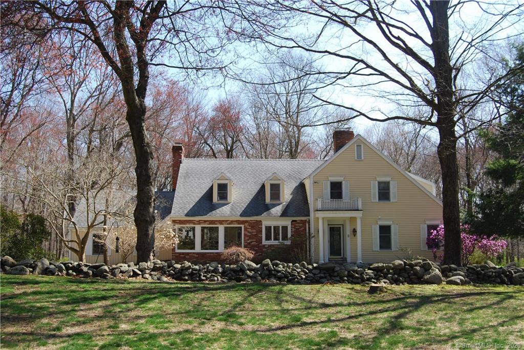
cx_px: 262
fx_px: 502
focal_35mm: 34
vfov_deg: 38.4
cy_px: 175
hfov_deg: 55.1
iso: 100
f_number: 6.3
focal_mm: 23
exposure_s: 1/160
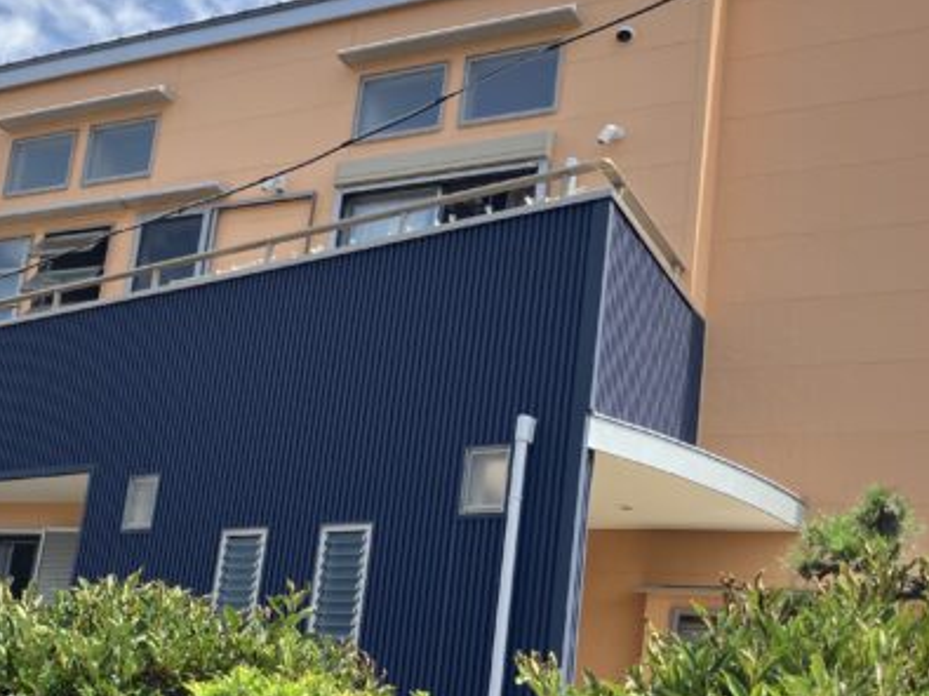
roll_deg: -7.9
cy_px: 510
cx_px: 294
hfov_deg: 37.0
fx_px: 1368
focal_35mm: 51
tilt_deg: +13.7
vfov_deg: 28.2
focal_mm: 3.99
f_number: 1.8
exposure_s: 1/771
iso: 32
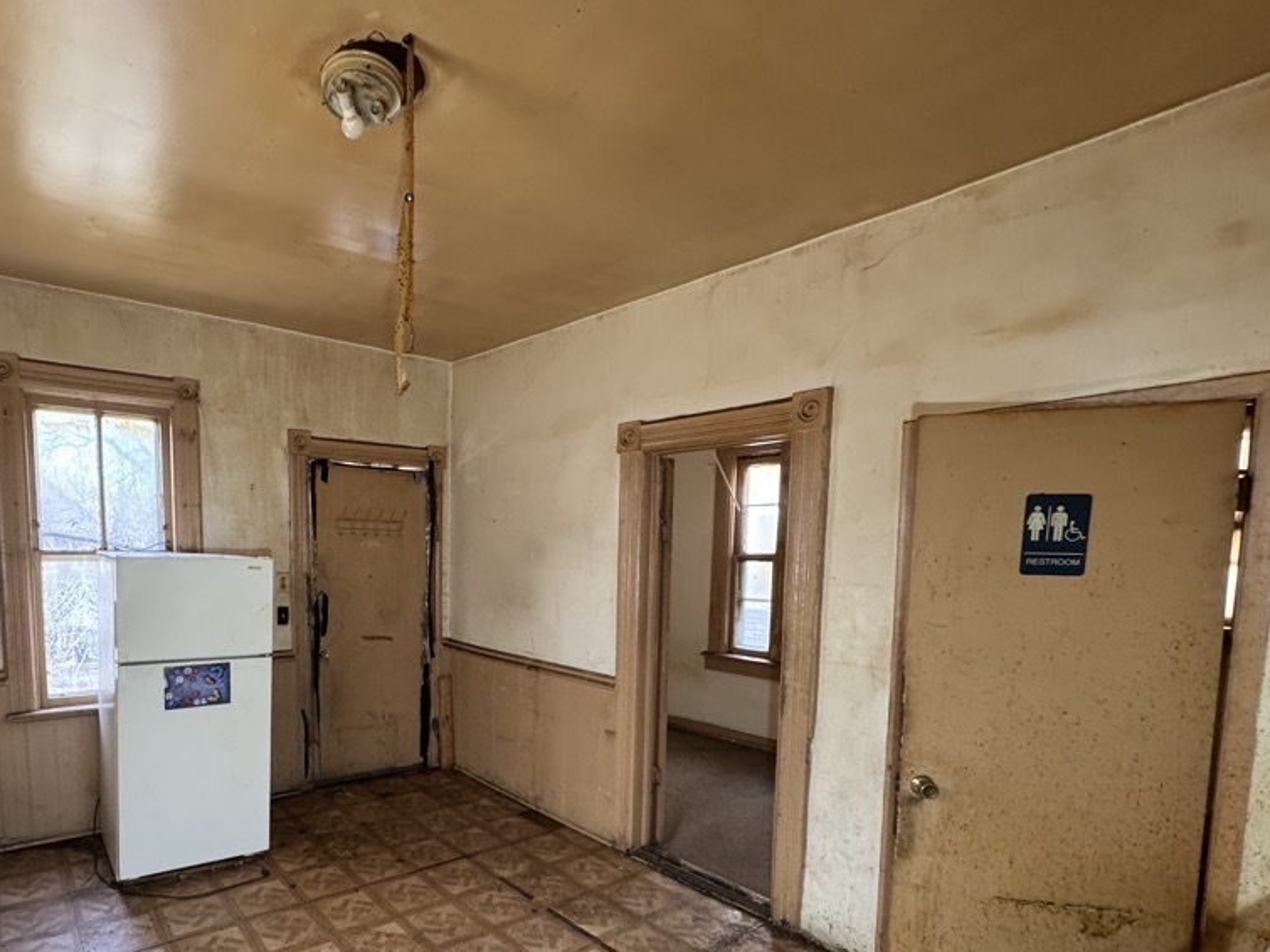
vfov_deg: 67.2
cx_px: 426
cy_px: 617
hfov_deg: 81.9
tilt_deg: -4.1
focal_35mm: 19
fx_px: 697
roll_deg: +0.5
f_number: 2.2
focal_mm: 2.22
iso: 320
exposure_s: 1/98
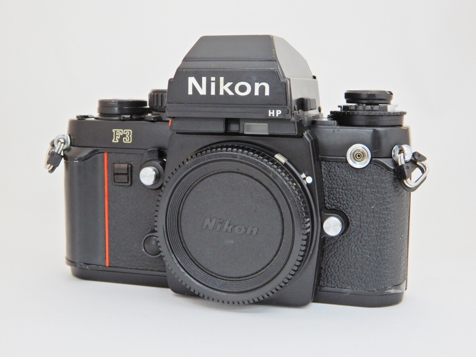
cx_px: 238
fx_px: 688
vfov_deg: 29.1
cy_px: 178
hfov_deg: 38.2
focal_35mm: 50
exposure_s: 1/30
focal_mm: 8.9
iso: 360
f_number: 4
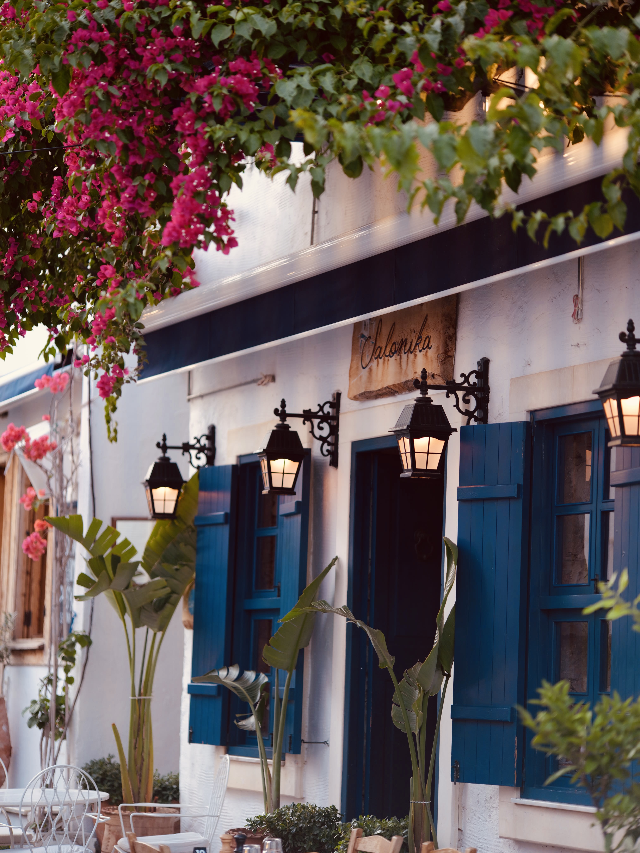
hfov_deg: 13.8
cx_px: 320
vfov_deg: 18.4
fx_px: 2638
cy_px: 426
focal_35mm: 107
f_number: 2
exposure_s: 1/200
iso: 500
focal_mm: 135
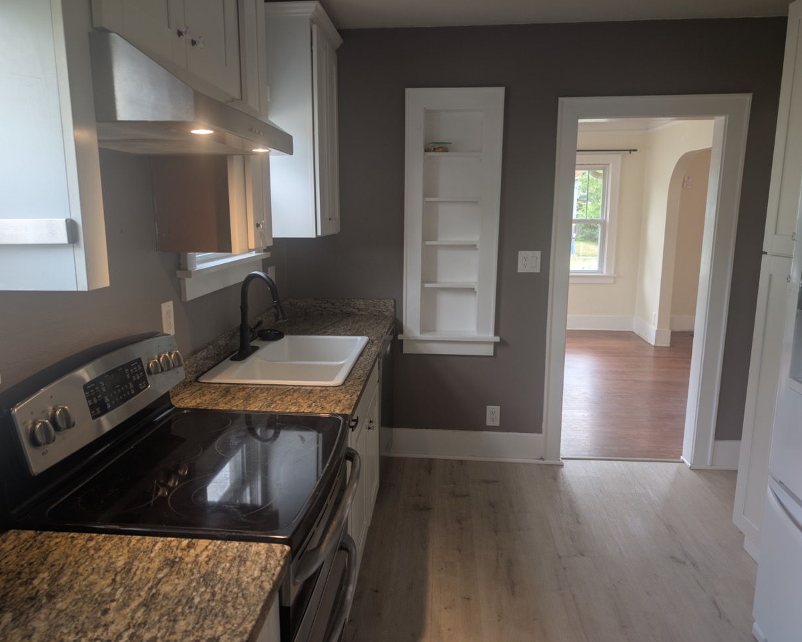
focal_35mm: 25
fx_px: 593
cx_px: 389
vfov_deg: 56.8
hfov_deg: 68.1
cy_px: 321
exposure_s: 1/20
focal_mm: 6.9
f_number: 1.68
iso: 29
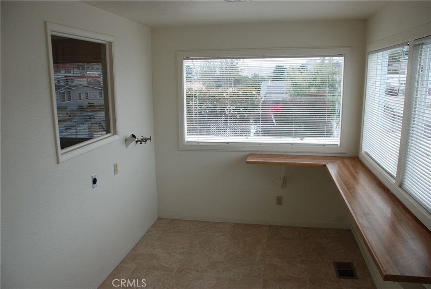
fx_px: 324
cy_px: 144
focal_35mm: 27
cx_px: 216
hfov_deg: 67.3
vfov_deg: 48.1
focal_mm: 18
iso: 125
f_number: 5.6
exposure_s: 1/125
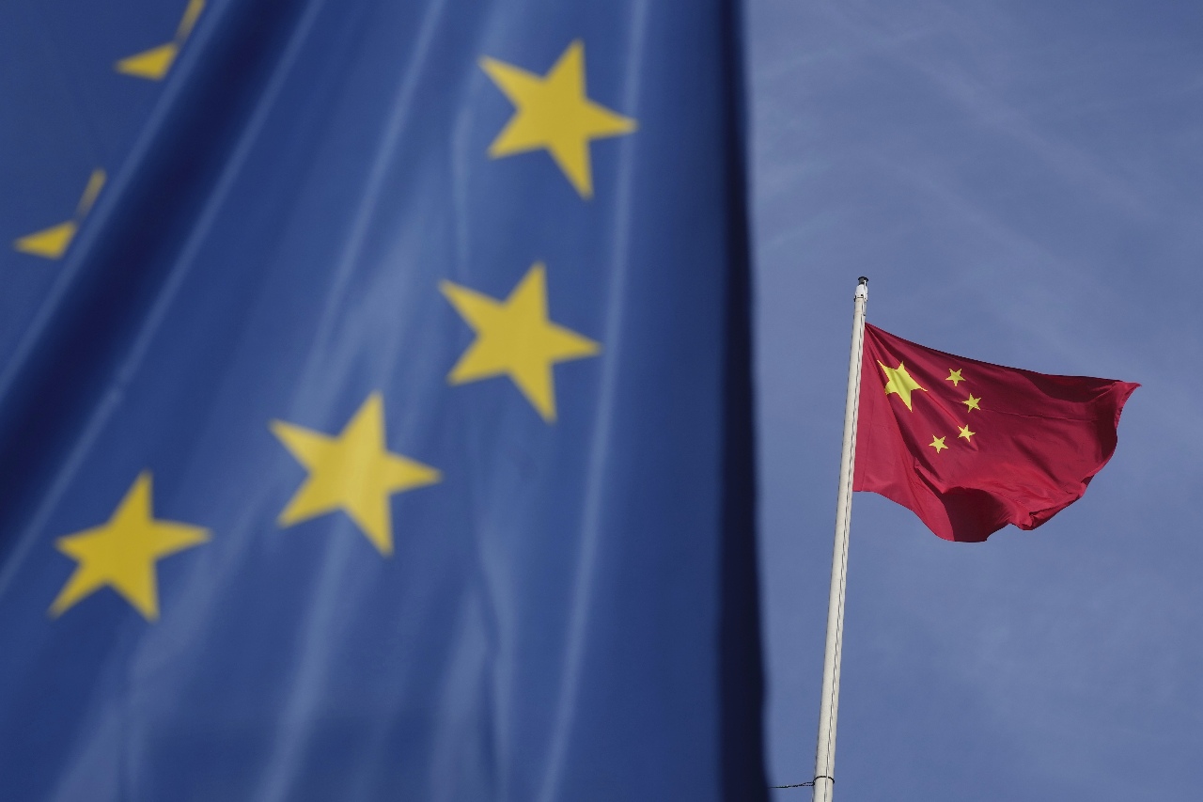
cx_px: 602
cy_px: 401
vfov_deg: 8.1
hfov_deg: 12.1
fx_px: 5680
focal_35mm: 170
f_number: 9
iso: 250
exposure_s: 1/1000
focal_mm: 170
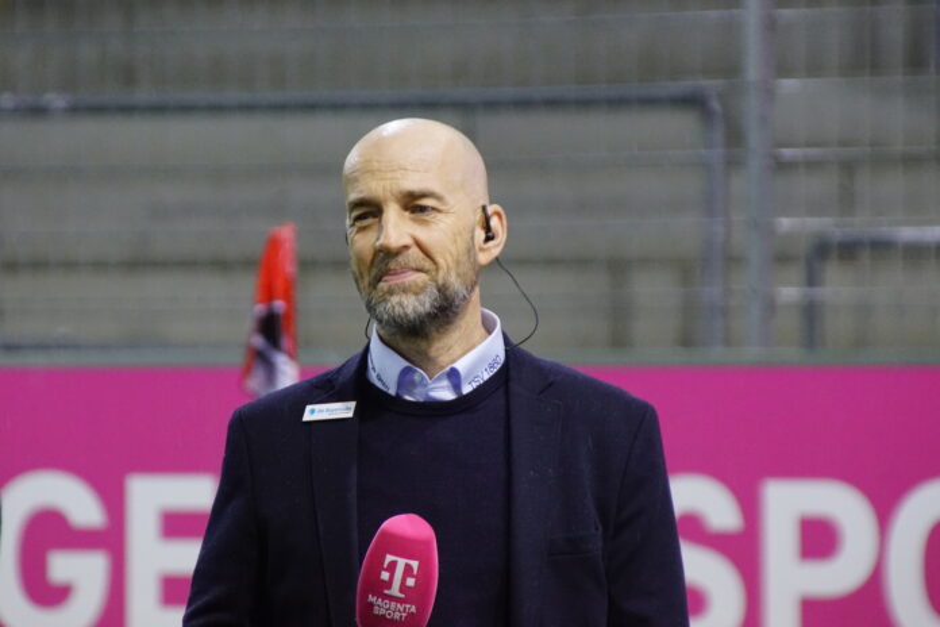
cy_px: 314
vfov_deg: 5.1
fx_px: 7049
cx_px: 470
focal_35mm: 270
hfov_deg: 7.6
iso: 3200
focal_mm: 180
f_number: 6.3
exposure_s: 1/320
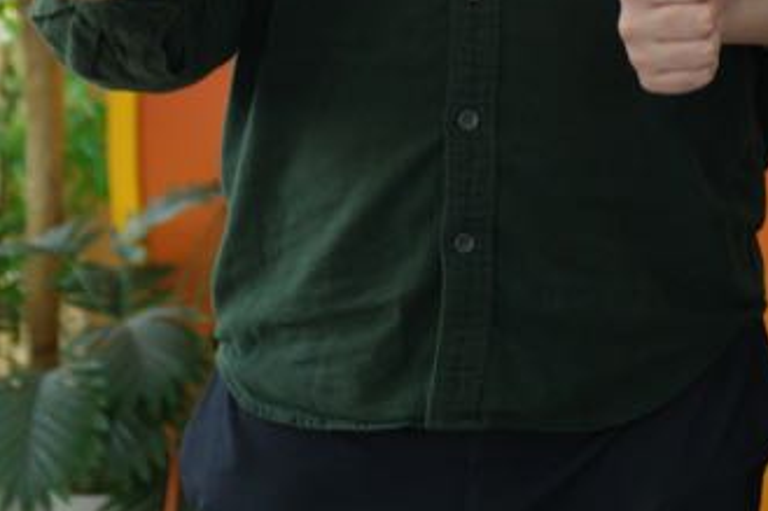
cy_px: -330
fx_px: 2708
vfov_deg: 10.3
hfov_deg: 14.7
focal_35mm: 127
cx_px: 1244
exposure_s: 1/200
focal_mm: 38
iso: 2000
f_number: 2.8
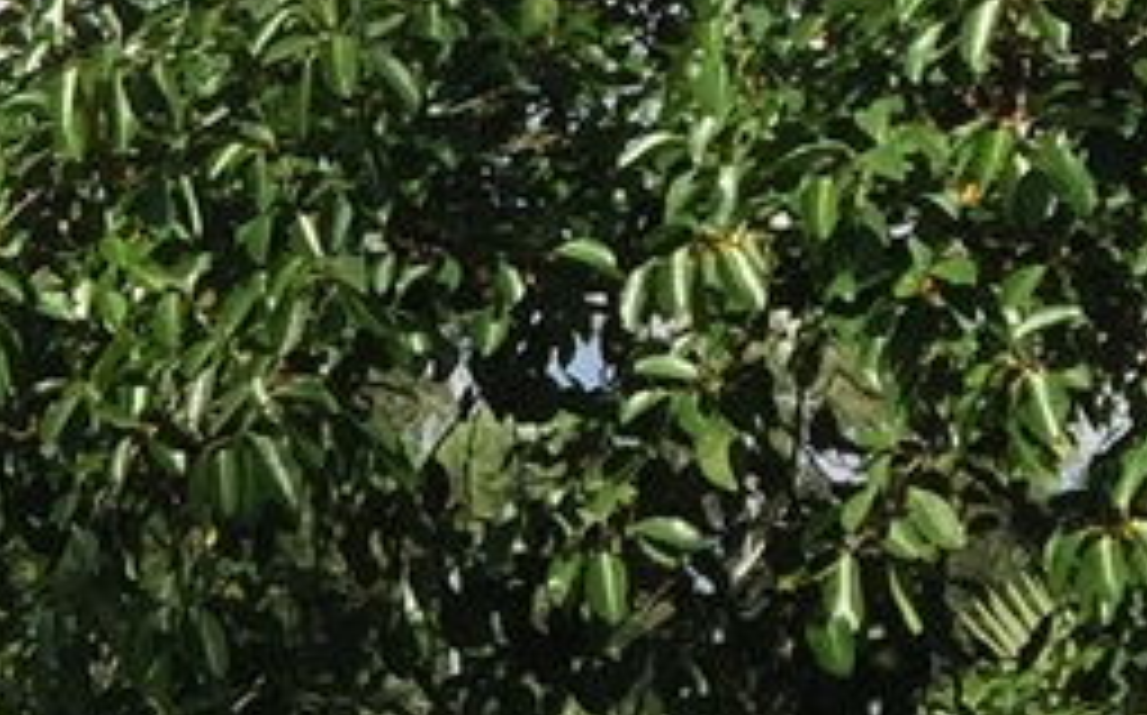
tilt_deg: +0.4
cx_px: -1610
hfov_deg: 9.6
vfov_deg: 6.7
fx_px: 6029
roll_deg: -0.2
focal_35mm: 193
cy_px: 827
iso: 32
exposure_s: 1/2475
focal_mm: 4.15
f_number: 2.2
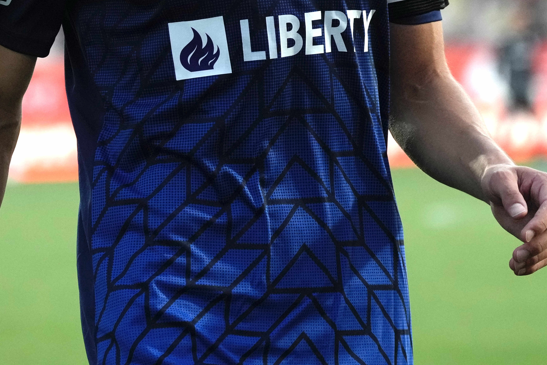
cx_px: 196
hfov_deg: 4.1
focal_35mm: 503
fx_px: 7642
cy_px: -92
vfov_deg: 2.7
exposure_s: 1/1000
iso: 3200
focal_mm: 200
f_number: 6.3
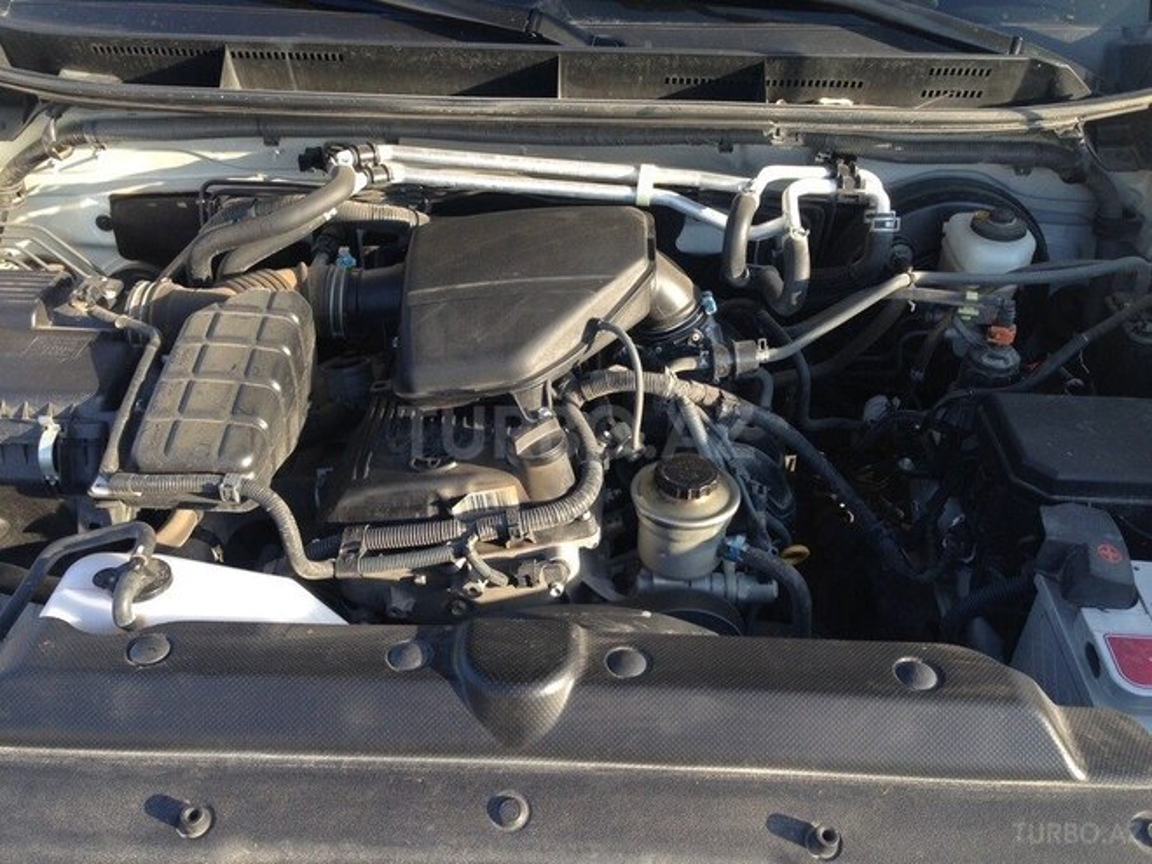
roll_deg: -1.0
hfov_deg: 55.4
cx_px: 576
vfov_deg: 42.9
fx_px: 1098
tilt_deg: -36.0
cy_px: 432
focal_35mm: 33
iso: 50
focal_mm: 4.12
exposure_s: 1/209
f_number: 2.4
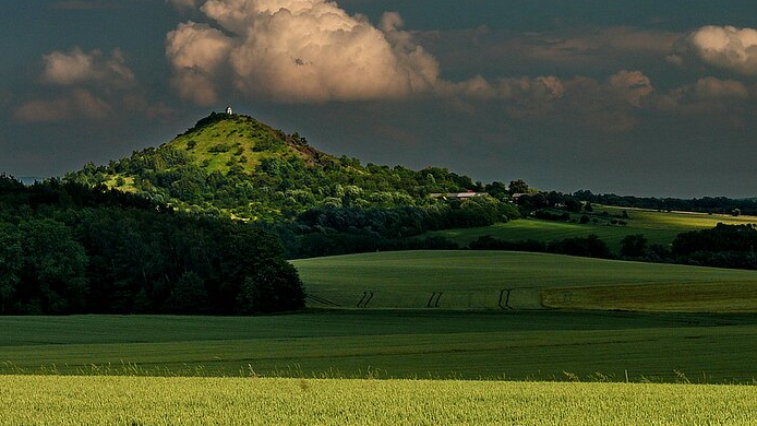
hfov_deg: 13.9
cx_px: 378
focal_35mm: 155
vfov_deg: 7.8
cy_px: 185
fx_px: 3111
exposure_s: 1/80
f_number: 7.1
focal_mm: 29.8
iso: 100
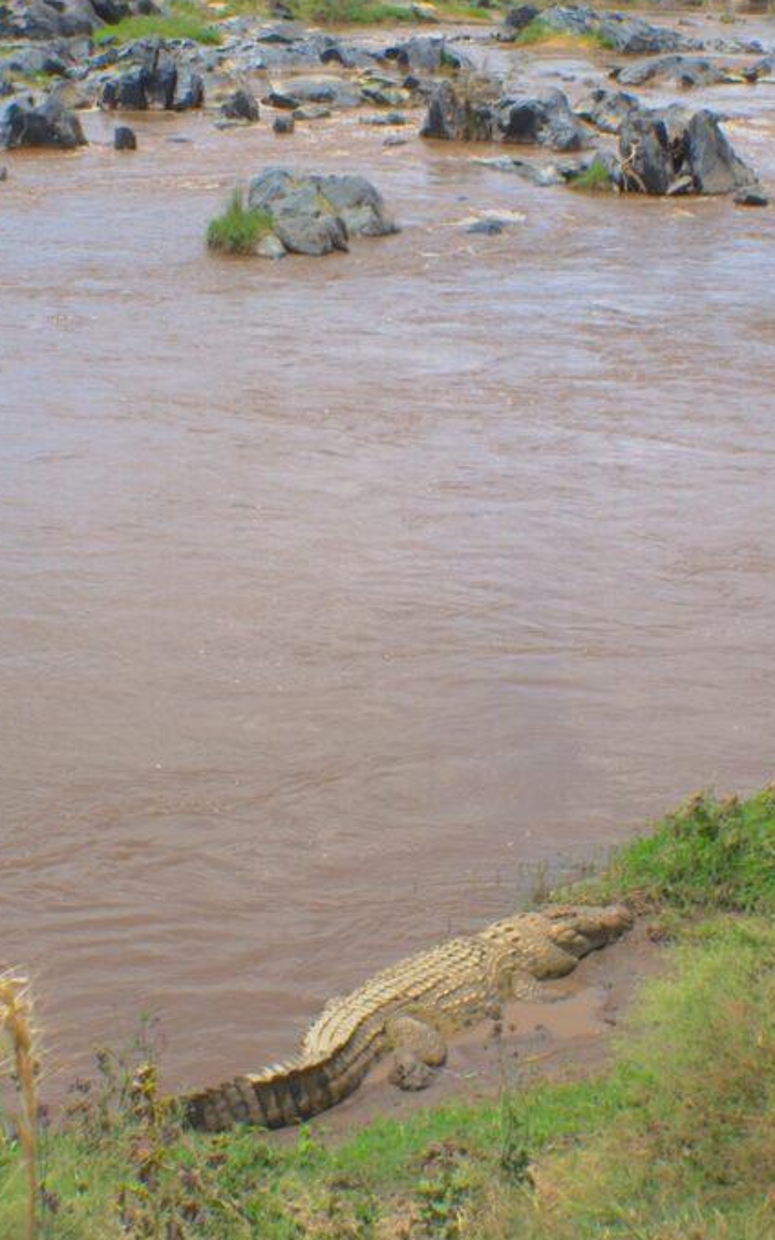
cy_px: 620
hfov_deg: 13.5
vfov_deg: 21.4
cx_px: 353
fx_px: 3277
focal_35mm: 97
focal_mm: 42
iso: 200
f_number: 29
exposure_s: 1/60
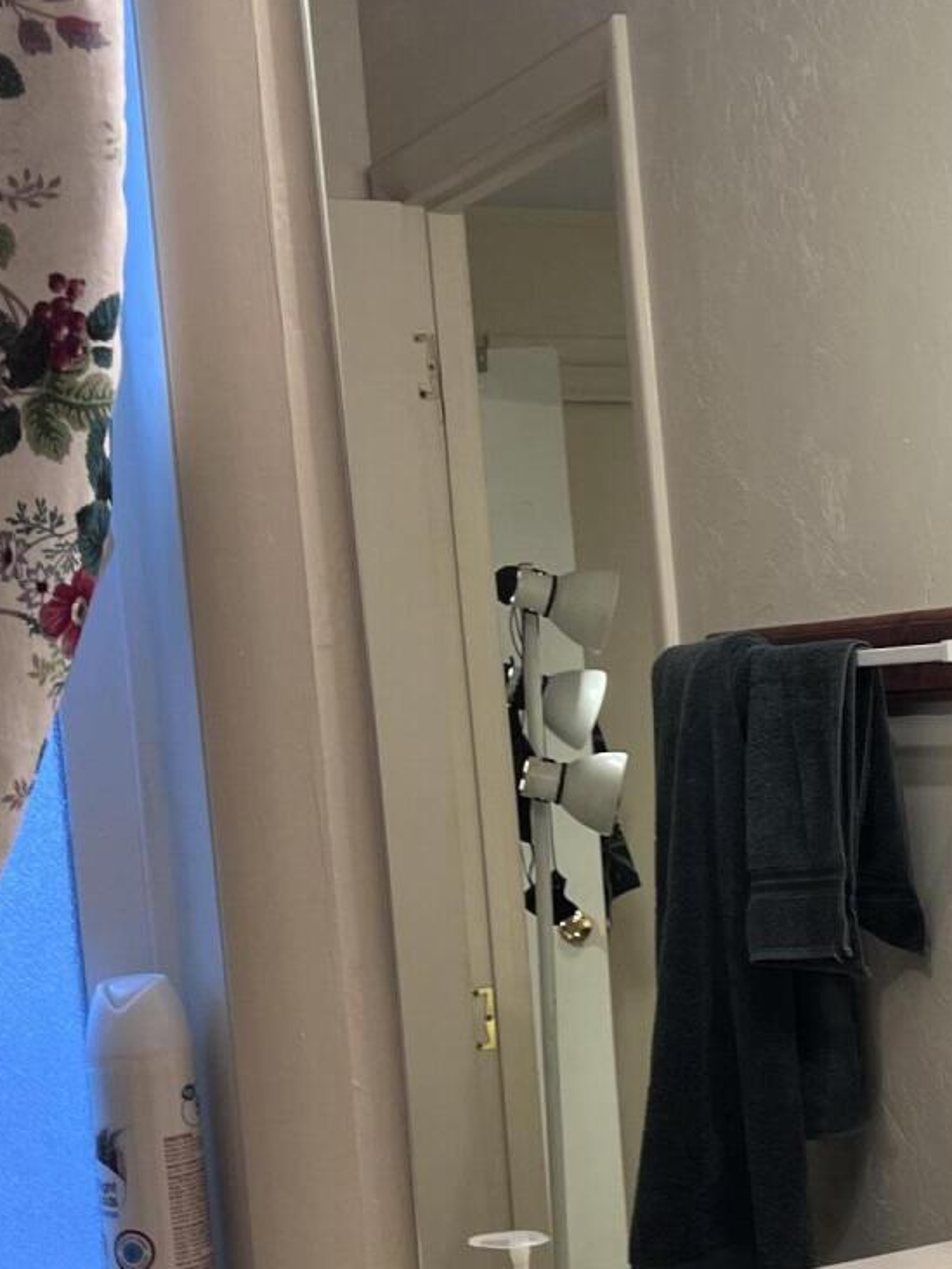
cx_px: 1108
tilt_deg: -5.0
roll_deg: +3.7
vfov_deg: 27.2
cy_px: 867
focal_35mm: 71
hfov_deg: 19.6
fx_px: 2603
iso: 80
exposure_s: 1/60
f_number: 1.5
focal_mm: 5.7
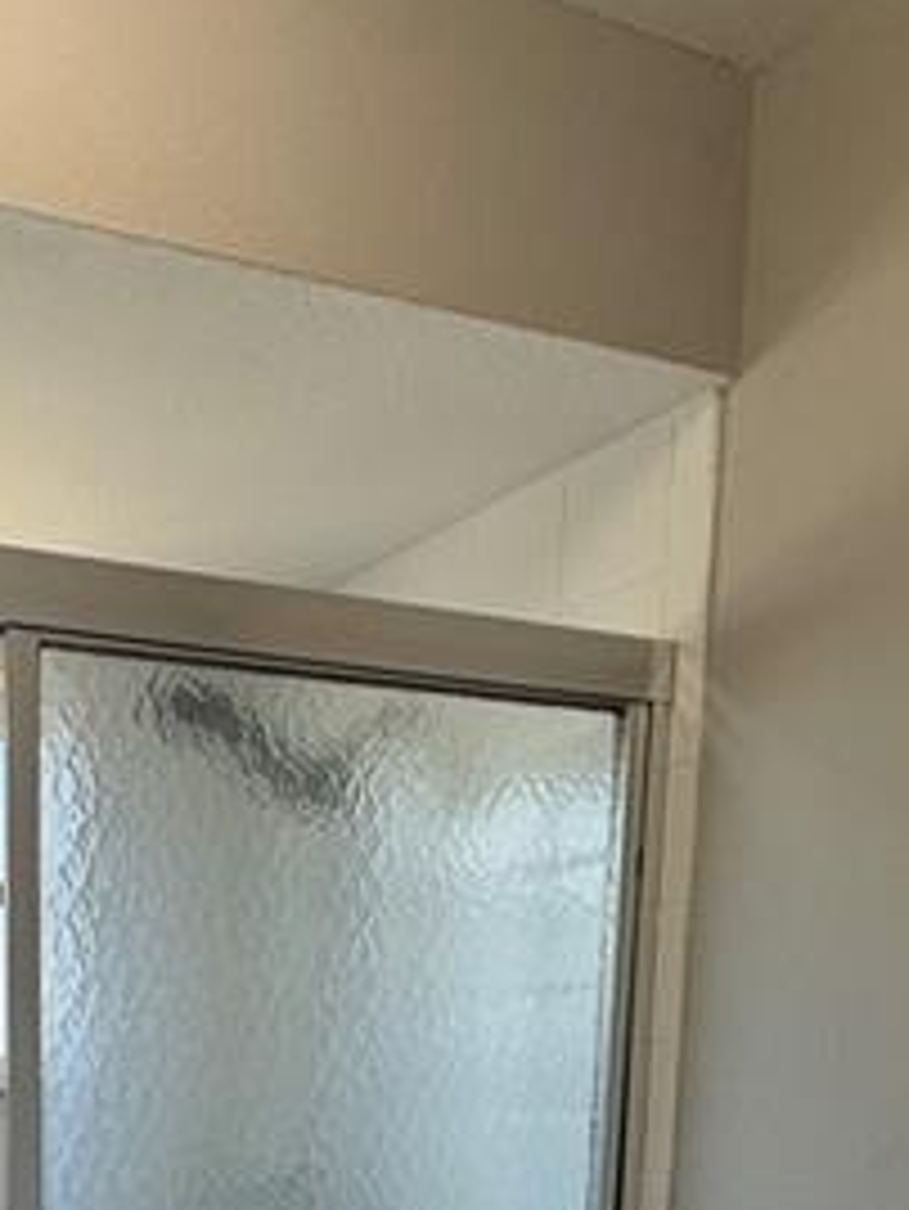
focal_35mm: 40
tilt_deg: -8.5
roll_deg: +0.0
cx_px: -50
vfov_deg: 39.0
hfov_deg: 32.4
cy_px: 1313
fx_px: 1399
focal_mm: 2.22
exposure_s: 1/120
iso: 125
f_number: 2.2
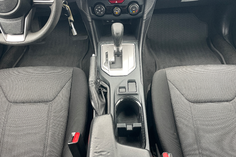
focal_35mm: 28
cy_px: 75
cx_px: 118
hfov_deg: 65.5
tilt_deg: -53.7
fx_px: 184
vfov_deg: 46.4
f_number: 1.6
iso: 160
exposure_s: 1/60
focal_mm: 4.2
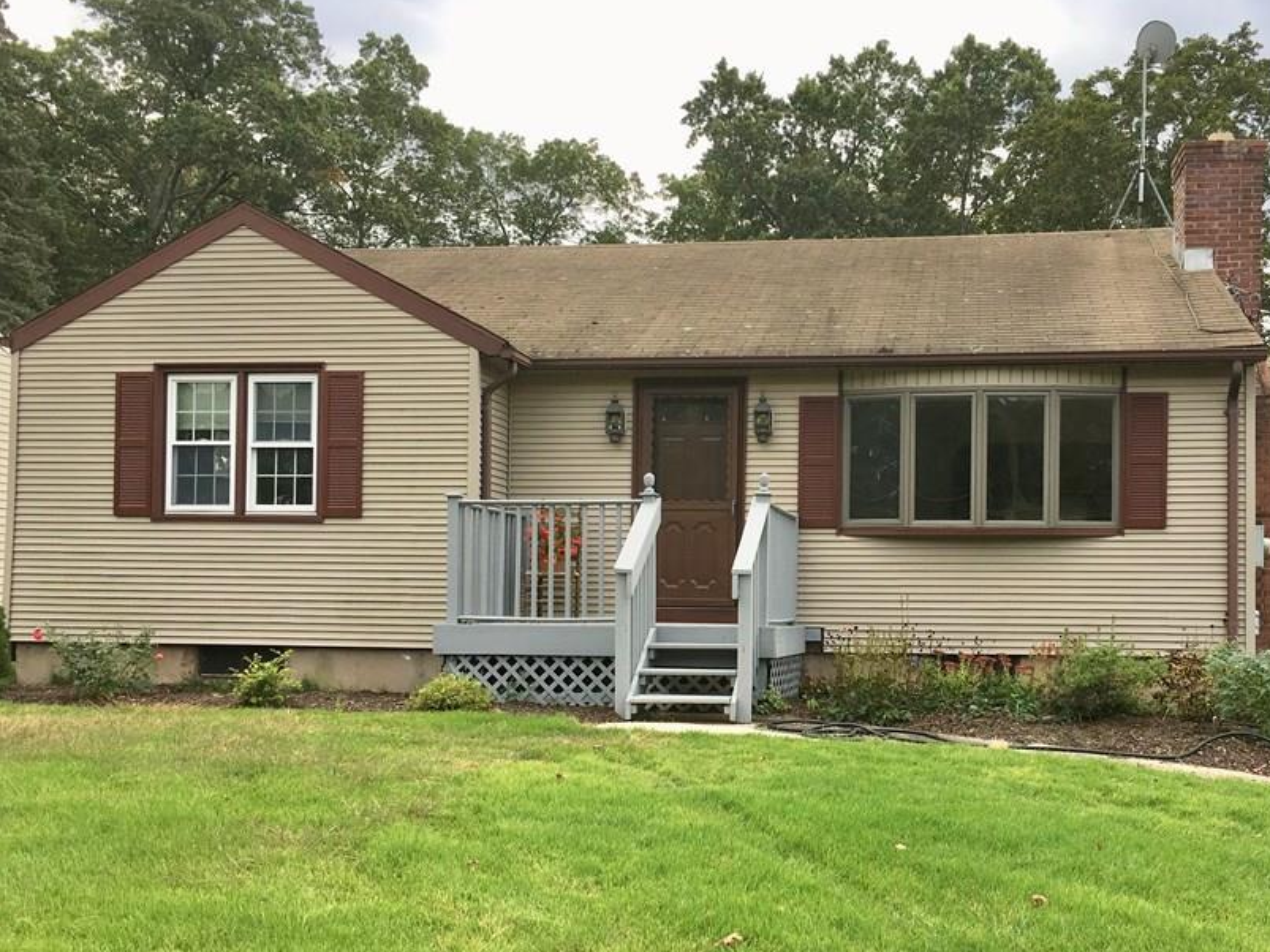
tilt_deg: +2.4
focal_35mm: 37
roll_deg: -0.9
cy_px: 572
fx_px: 1357
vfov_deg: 38.5
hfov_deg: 49.7
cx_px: 783
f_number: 2.2
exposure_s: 1/674
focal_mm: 4.15
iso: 25
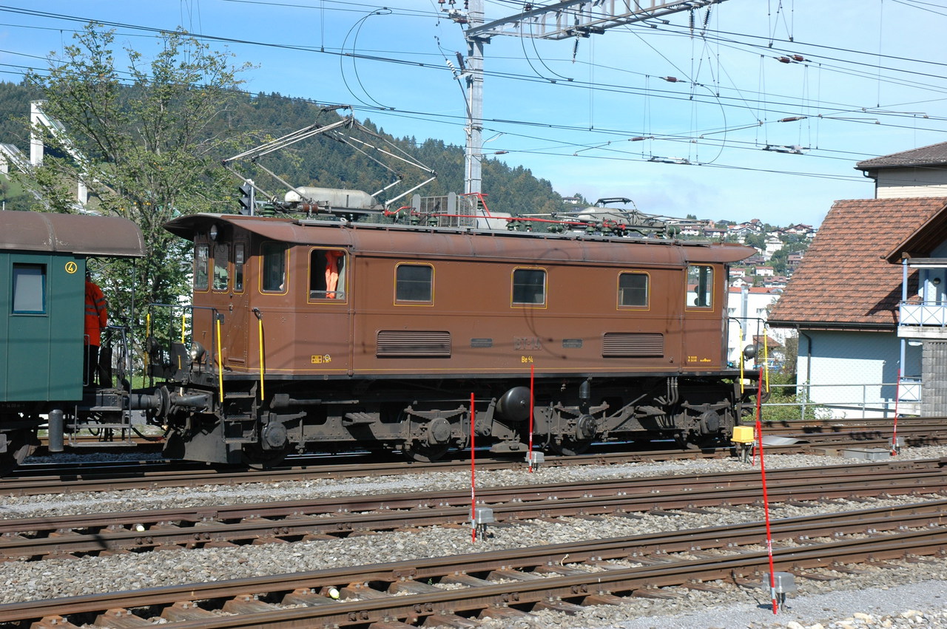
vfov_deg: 23.7
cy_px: 314
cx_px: 474
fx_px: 1498
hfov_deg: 35.1
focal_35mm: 57
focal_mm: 38
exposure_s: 1/320
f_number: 9
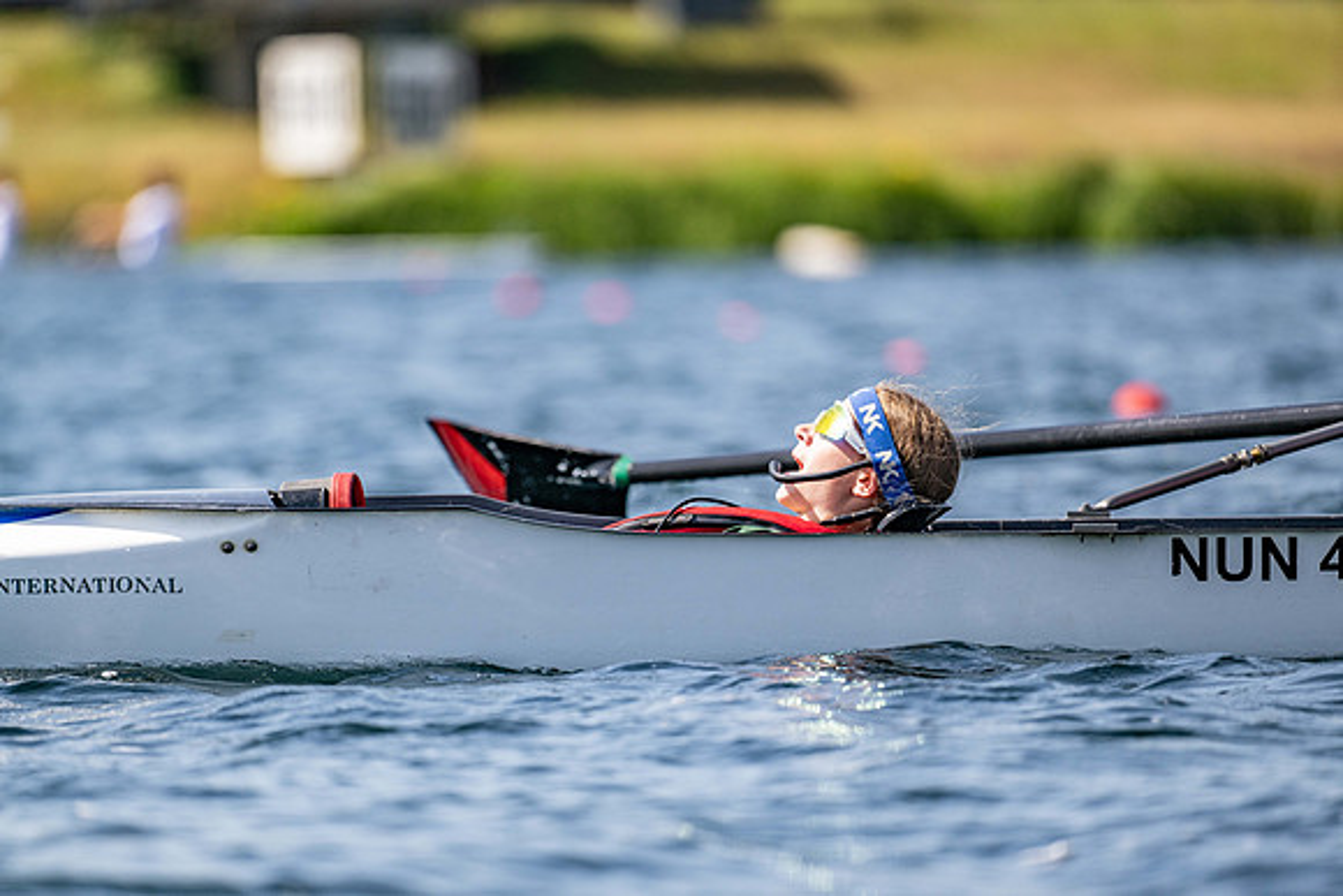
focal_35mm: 400
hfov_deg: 5.2
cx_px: 672
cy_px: 448
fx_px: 14925
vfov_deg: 3.4
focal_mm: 400
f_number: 4.5
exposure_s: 1/2500
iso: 220
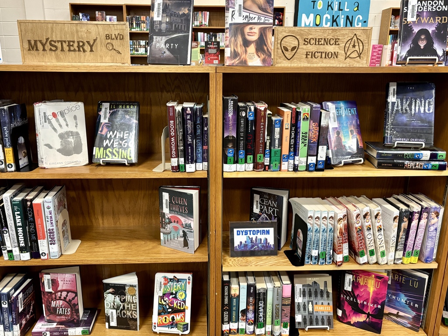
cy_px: 168
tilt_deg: -16.1
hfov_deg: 67.3
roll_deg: -0.6
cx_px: 224
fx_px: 336
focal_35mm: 26
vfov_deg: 53.1
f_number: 1.6
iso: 500
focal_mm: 5.96
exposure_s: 1/40
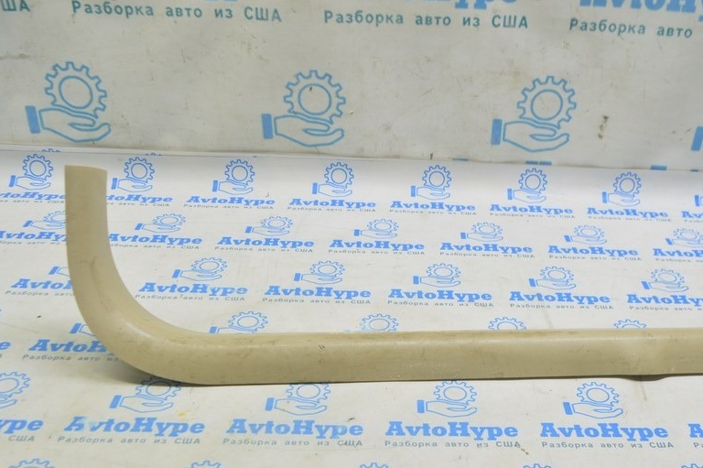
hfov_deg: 48.1
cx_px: 435
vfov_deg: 33.1
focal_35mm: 40
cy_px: 301
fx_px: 781
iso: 400
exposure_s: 1/20
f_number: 5.6
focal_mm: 20
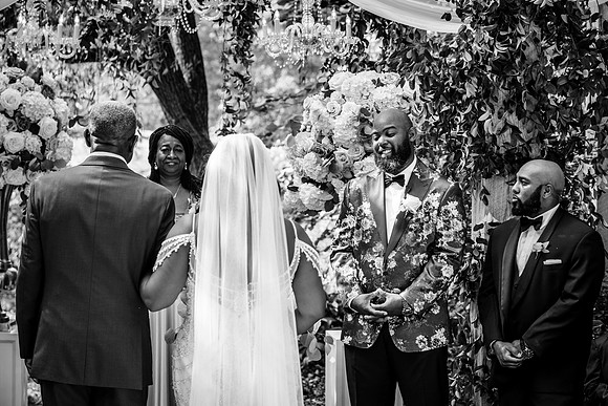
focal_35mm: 79
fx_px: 1333
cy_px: 190
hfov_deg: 25.7
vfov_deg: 17.3
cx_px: 324
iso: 200
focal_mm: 74
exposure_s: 1/160
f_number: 4
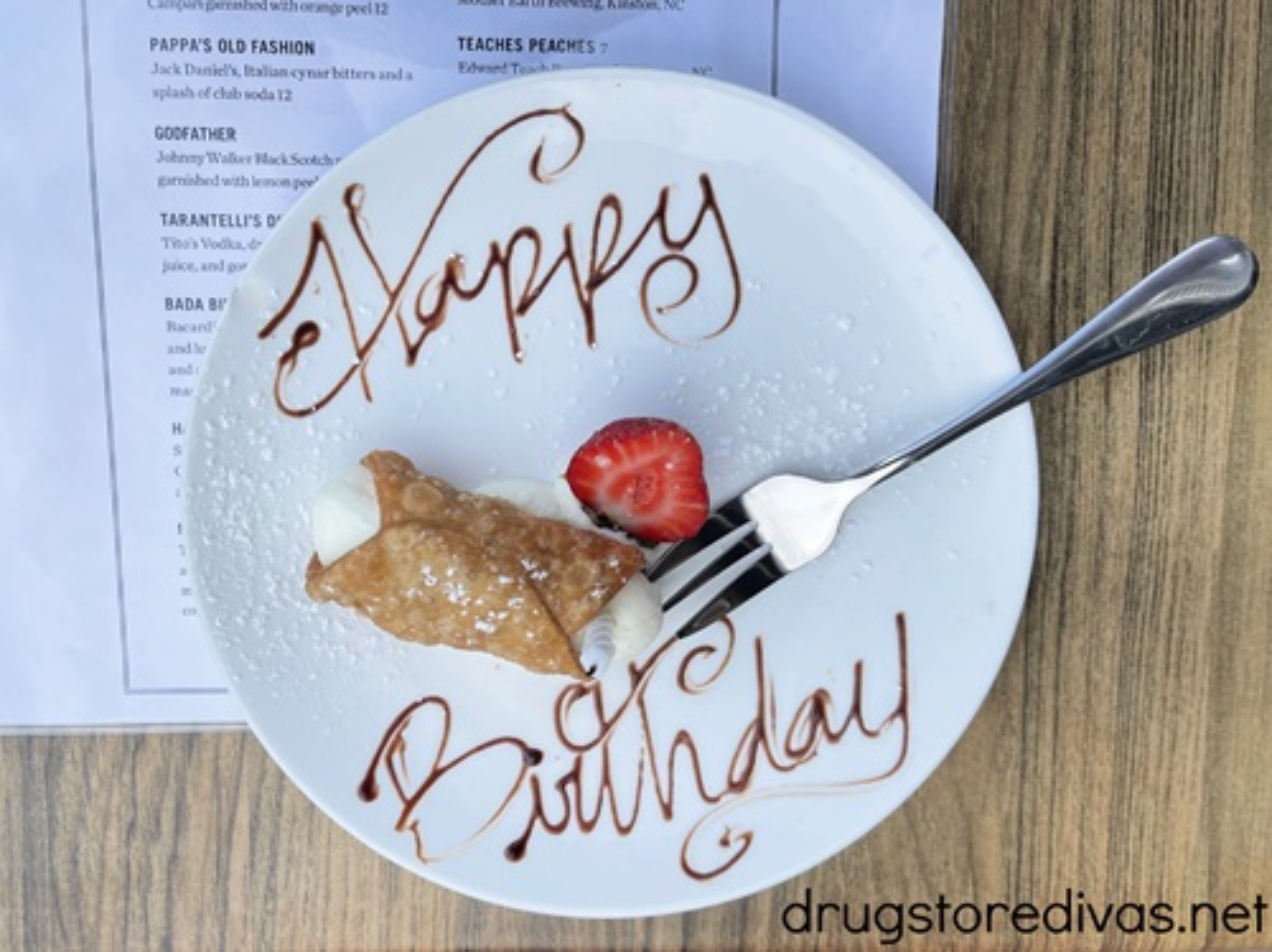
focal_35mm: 25
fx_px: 918
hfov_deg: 69.4
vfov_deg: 54.8
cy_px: 476
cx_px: 636
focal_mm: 5.1
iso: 32
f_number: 1.6
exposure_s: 1/625
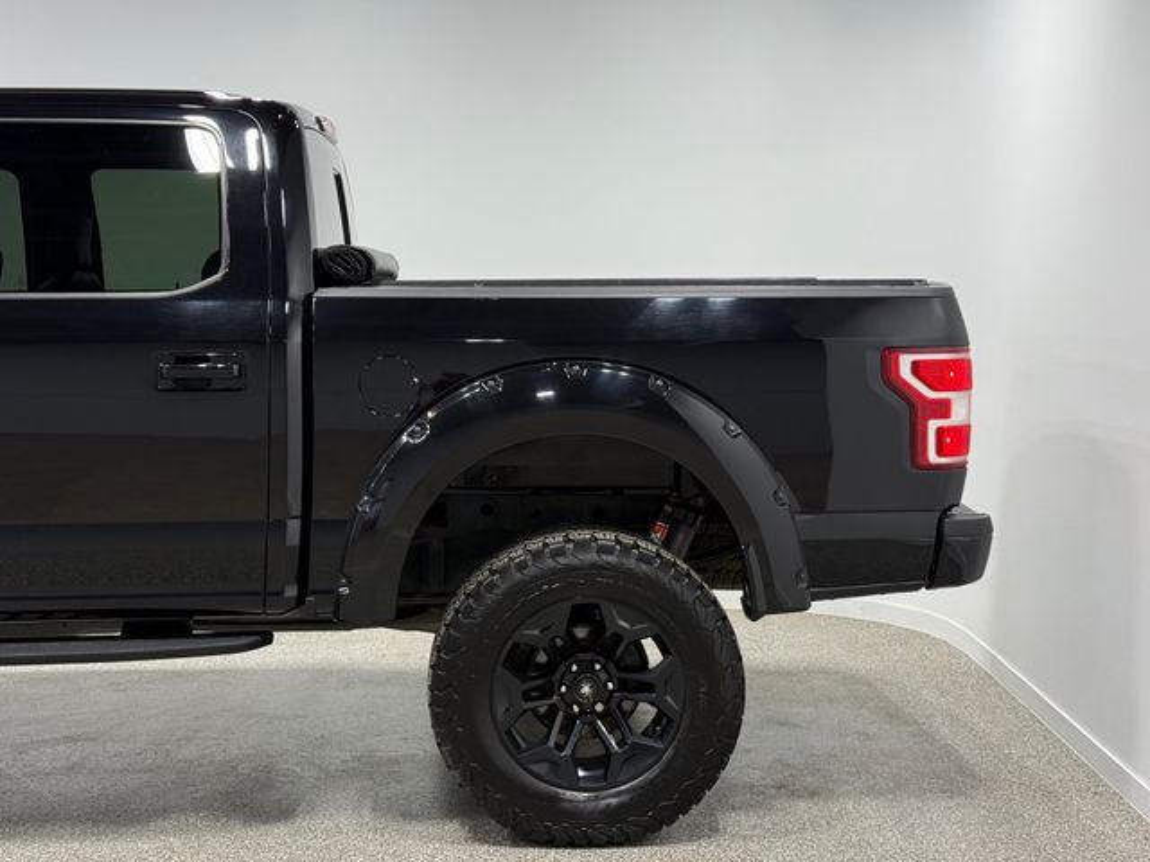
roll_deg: -0.9
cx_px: 575
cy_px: 431
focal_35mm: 48
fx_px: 1595
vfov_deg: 30.3
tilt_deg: -4.8
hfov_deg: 39.7
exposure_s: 1/120
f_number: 1.78
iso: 50
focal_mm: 6.76
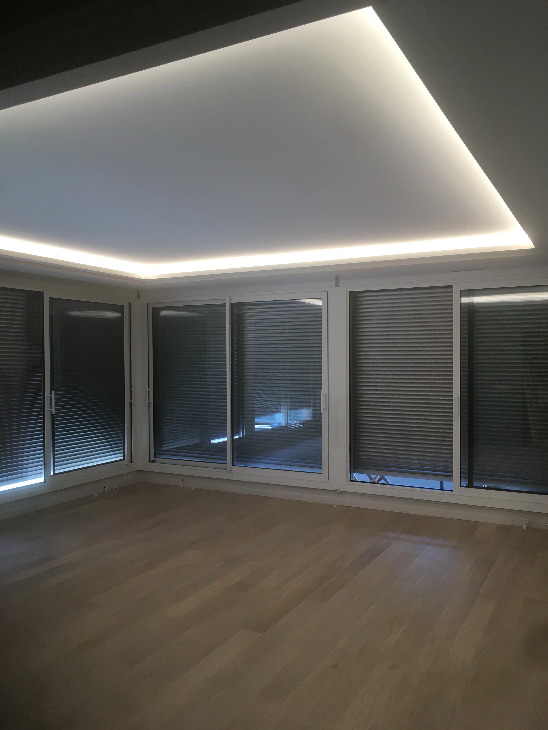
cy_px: 365
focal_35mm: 29
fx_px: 612
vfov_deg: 61.7
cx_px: 274
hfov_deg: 48.2
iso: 25
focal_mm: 4.15
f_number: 2.2
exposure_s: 1/33
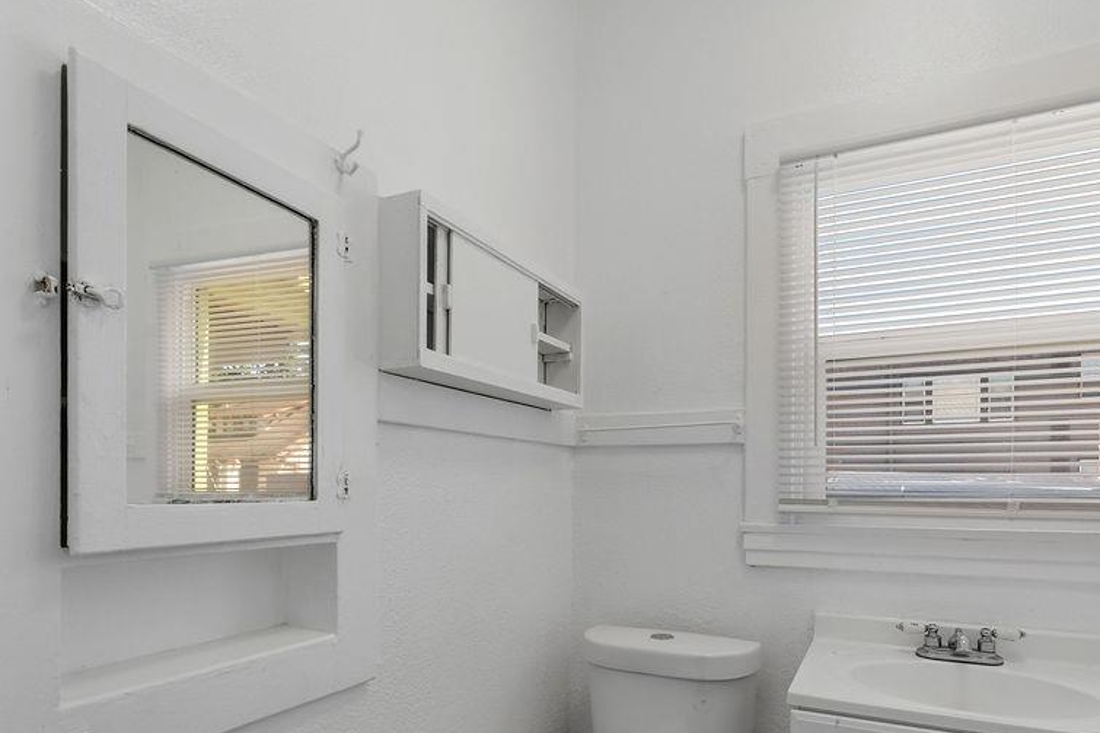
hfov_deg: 86.9
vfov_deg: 63.9
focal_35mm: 19
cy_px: 442
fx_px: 580
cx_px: 571
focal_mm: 14
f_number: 9
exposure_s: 1/4
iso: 100
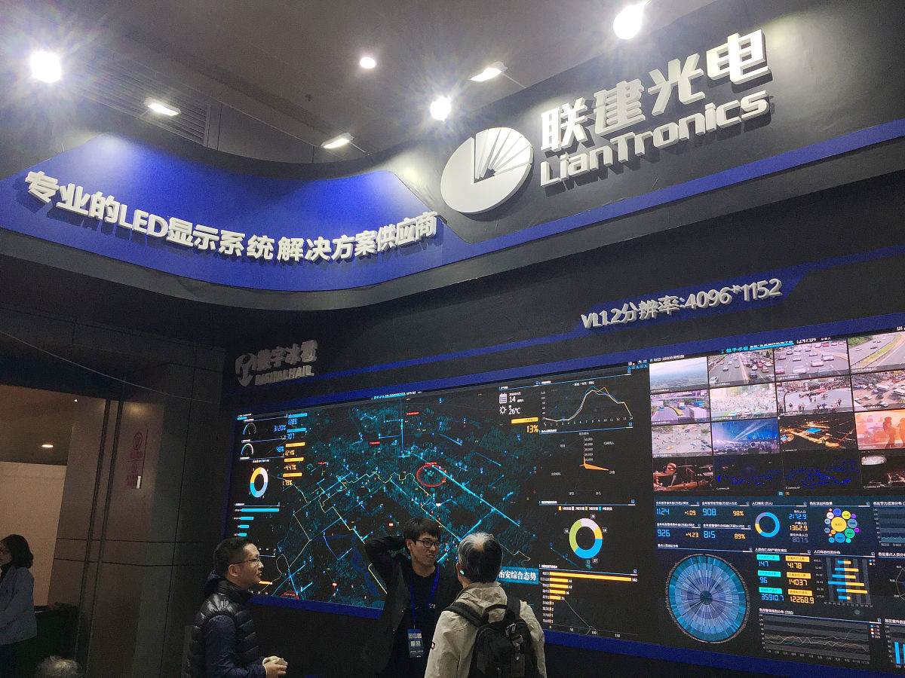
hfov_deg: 61.7
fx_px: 758
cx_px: 452
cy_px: 339
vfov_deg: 48.2
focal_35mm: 29
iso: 40
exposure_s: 1/100
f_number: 2.2
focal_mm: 4.15
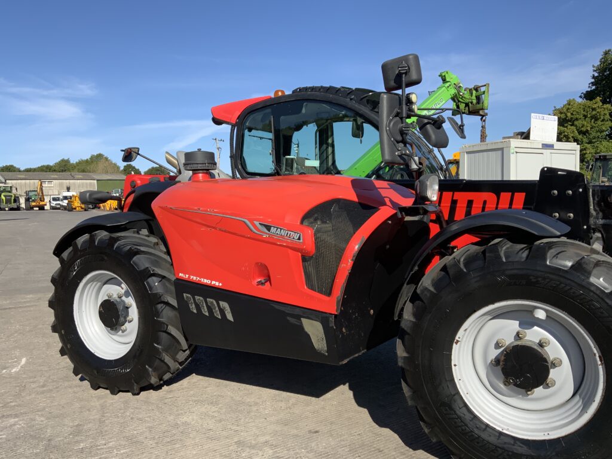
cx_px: 306
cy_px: 230
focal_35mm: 29
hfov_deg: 61.7
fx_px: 513
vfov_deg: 48.2
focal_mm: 3
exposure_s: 1/1730
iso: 16
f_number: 1.8
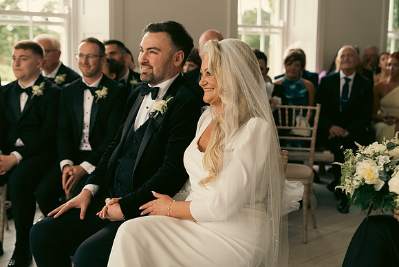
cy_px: 134
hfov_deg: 38.9
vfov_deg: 26.5
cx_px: 200
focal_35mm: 51
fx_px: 565
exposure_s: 1/160
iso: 320
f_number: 3.5
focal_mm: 51
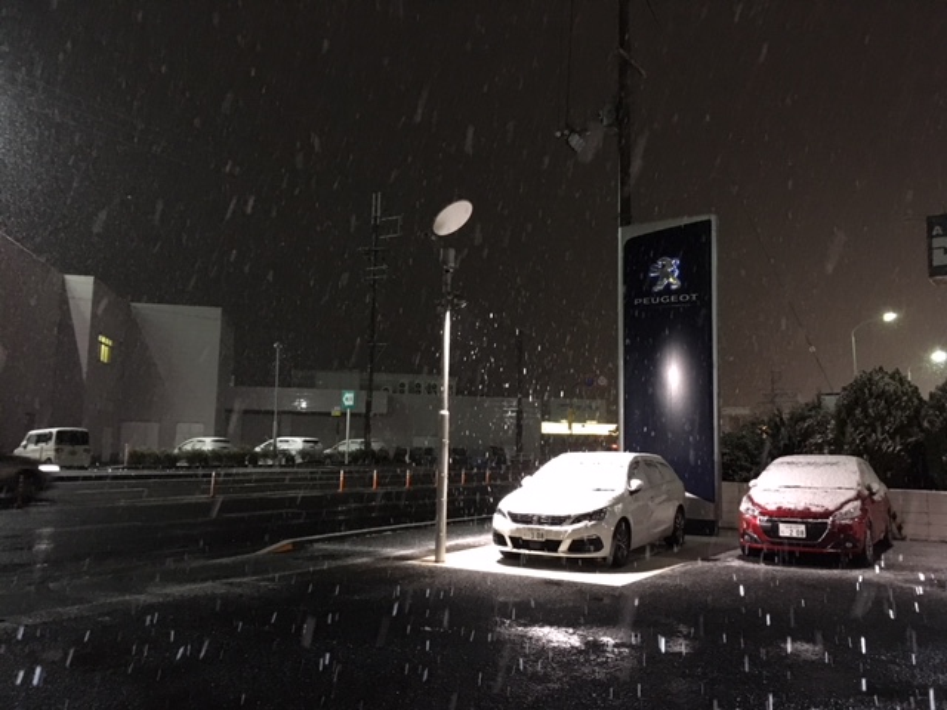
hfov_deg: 61.7
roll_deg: -1.7
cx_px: 474
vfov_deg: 48.2
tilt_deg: +6.6
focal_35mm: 29
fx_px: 793
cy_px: 355
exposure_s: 1/15
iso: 320
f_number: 2.2
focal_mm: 4.15
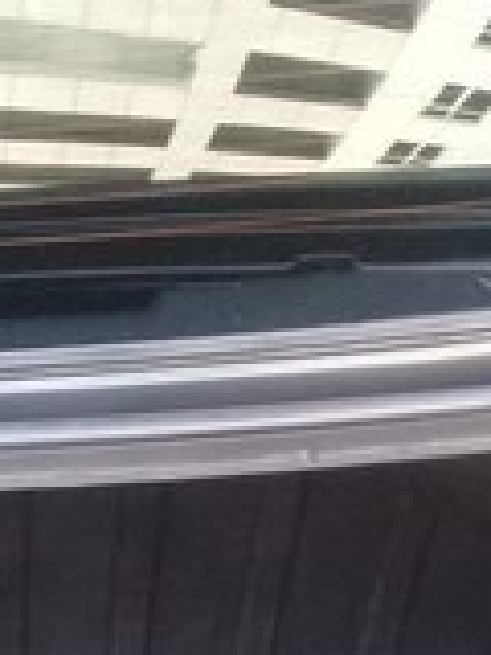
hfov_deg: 14.4
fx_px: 1816
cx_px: -241
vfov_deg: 18.9
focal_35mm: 96
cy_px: 856
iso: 125
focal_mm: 3.3
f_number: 2.2
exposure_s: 1/33
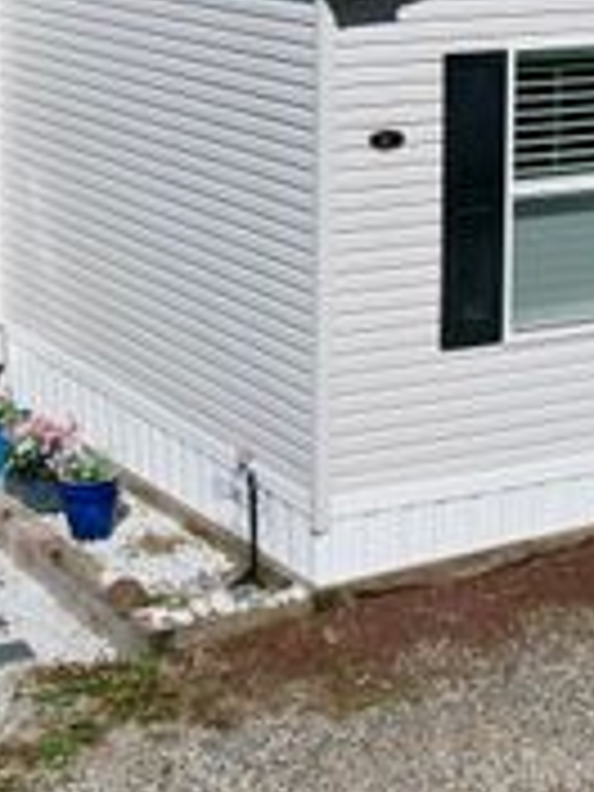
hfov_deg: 24.2
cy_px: 133
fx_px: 1373
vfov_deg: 31.2
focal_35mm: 60
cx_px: 158
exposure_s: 1/5000
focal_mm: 8.38
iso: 140
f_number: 2.8
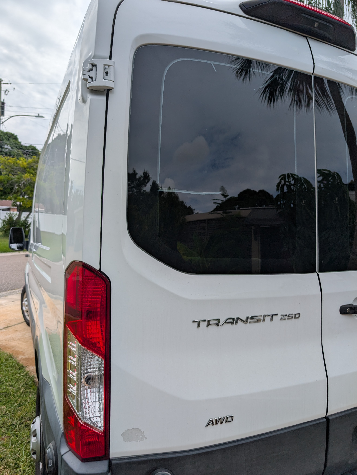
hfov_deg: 56.9
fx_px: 329
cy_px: 238
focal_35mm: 24
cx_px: 178
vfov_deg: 71.5
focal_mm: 6.9
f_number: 1.68
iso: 23
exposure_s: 1/1783
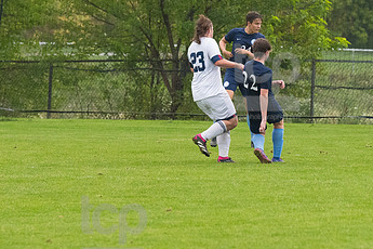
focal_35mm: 491
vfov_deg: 2.8
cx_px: 267
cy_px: 82
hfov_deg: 4.2
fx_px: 5087
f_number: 4.5
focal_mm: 195
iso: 2500
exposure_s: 1/2000
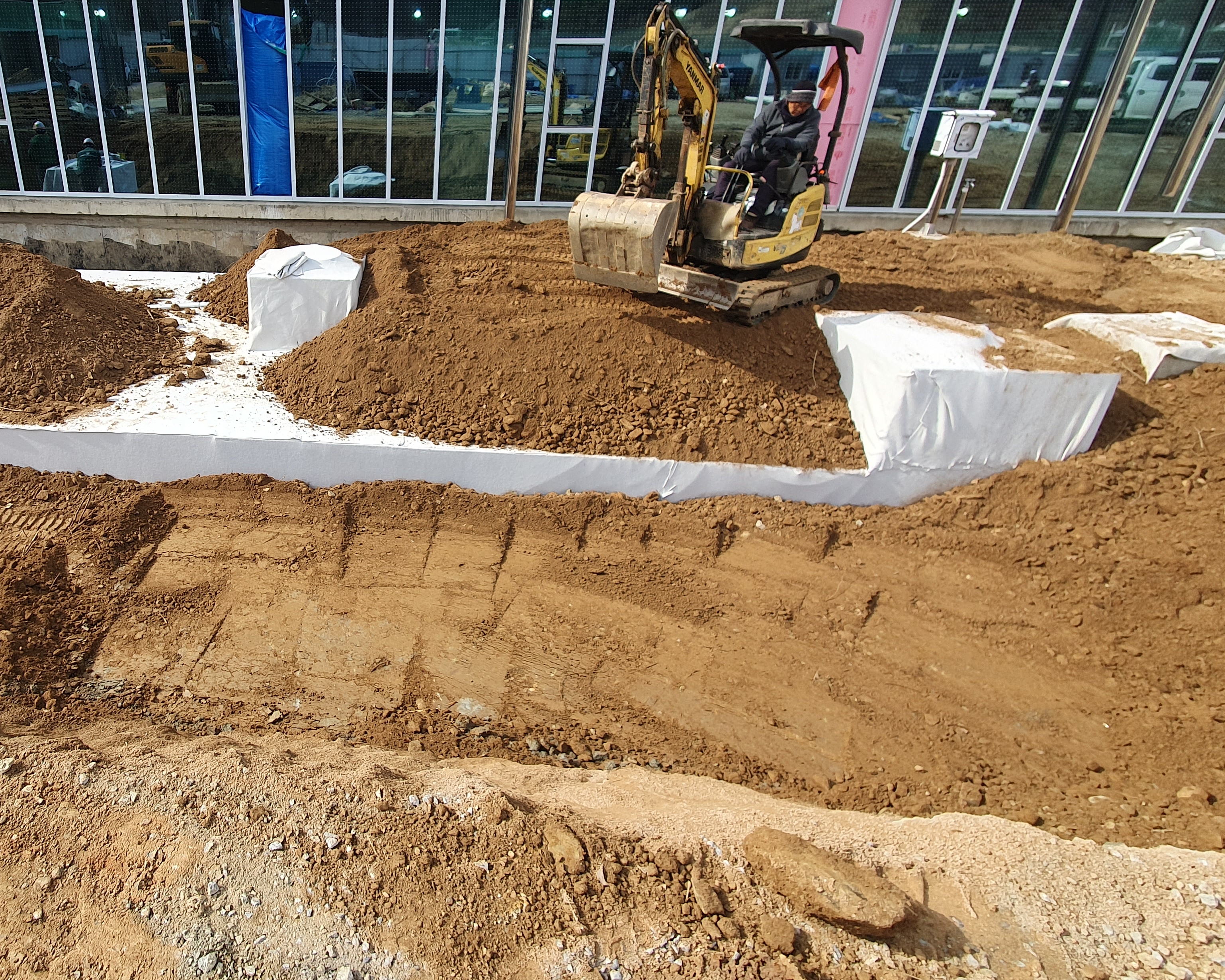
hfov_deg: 79.0
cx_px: 357
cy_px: 373
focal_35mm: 19
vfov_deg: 69.8
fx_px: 689
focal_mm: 1.8
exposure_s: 1/483
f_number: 2.2
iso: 50
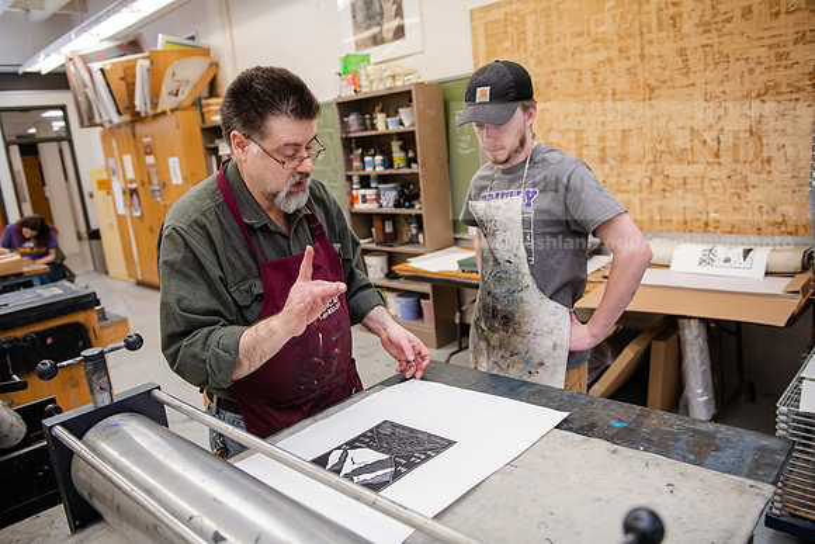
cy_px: 272
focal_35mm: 27
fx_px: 611
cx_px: 408
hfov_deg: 67.4
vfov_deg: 48.0
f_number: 3.2
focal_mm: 27
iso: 400
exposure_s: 1/160
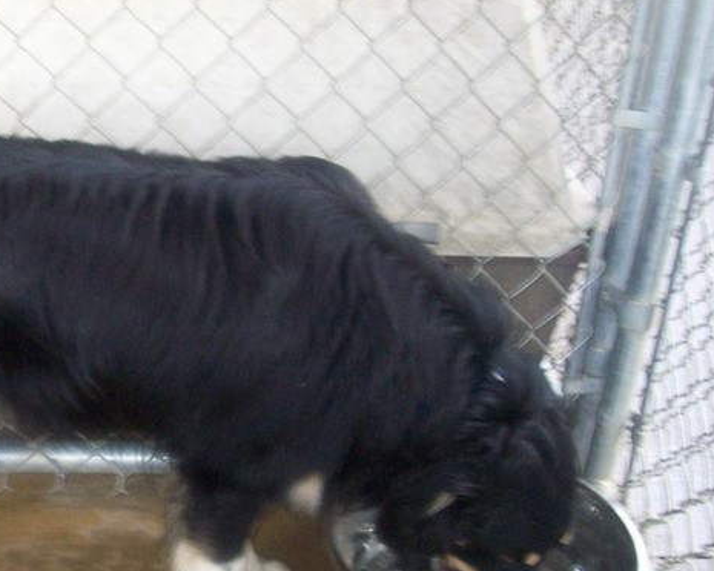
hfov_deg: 31.5
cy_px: 338
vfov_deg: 26.2
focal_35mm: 58
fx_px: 1226
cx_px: 127
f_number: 2.7
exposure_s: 1/64
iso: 200
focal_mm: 6
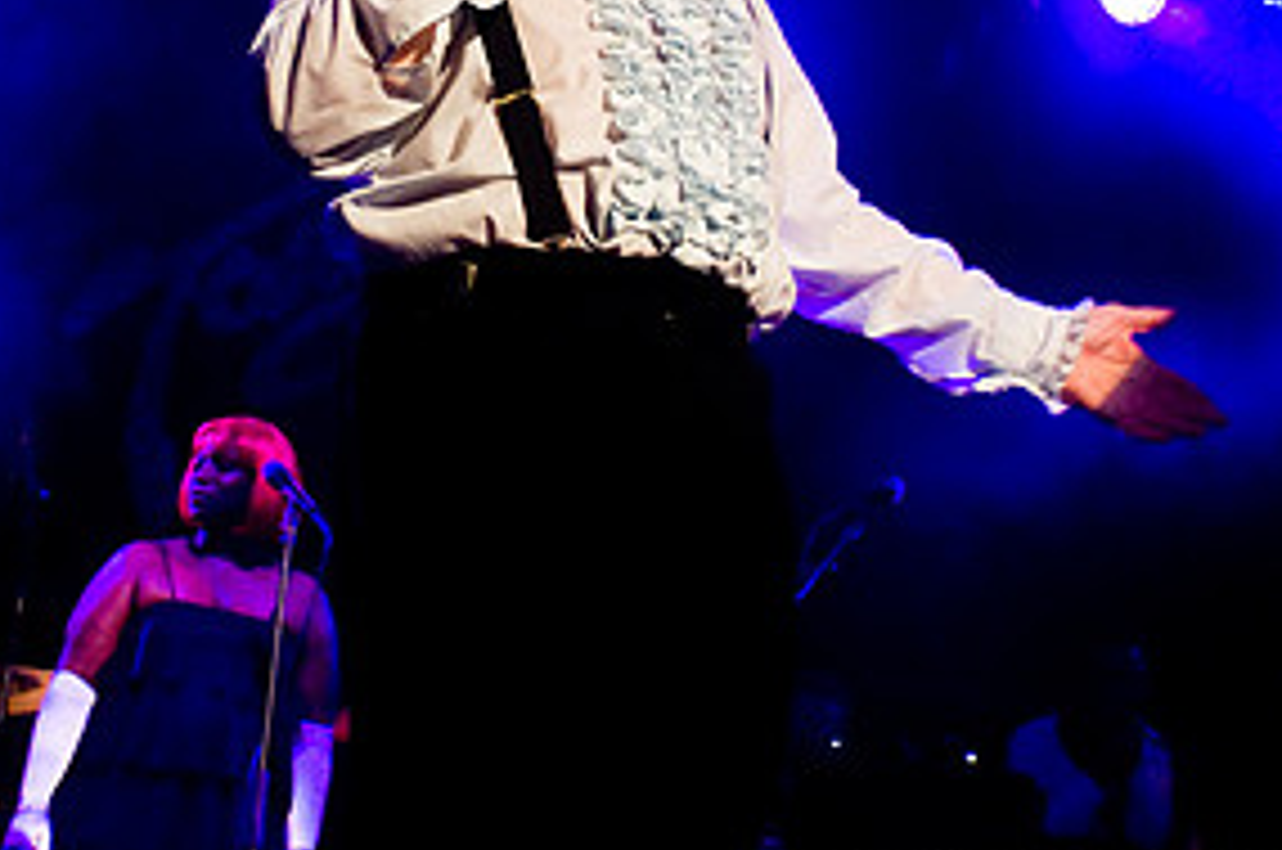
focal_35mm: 61
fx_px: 2169
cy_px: 61
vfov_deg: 21.6
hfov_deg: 32.7
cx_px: 450
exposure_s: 1/100
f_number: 2.8
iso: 640
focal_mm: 20
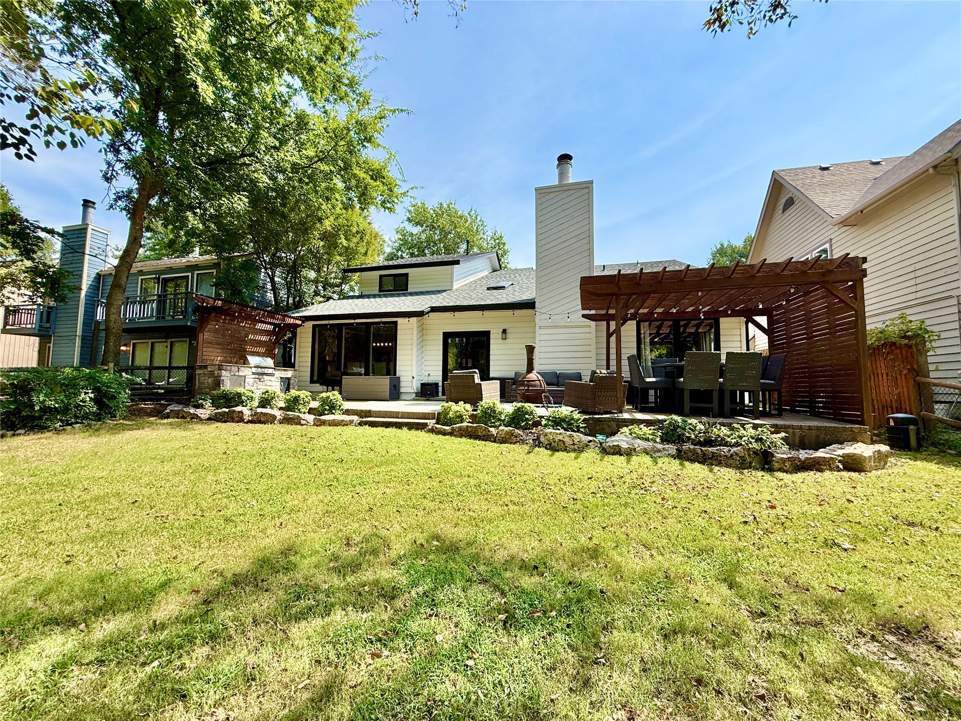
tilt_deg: +4.4
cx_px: 480
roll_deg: -0.6
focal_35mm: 14
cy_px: 360
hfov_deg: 102.1
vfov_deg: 85.7
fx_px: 389
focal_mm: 2.22
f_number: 2.2
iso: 64
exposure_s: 1/1368
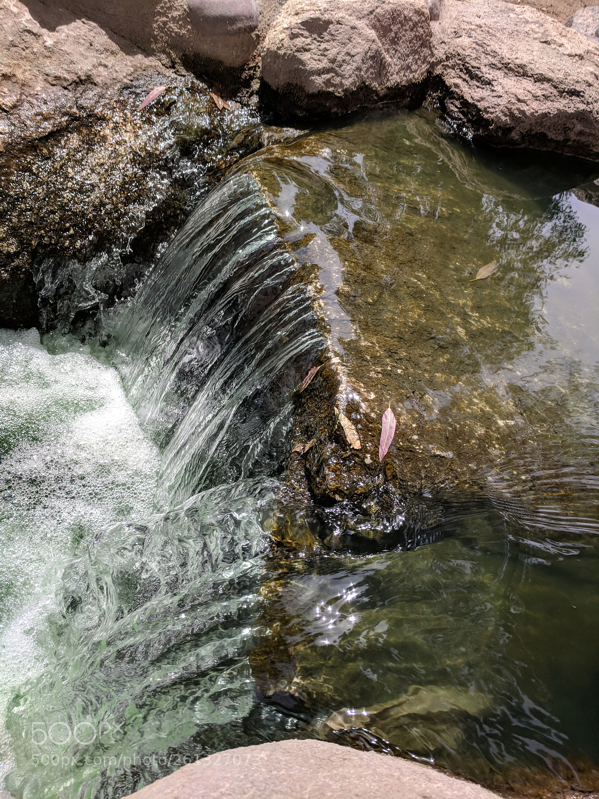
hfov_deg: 53.1
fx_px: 600
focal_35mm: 26
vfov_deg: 67.3
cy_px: 400
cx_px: 300
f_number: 2
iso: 50
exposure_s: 1/1292
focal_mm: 4.67
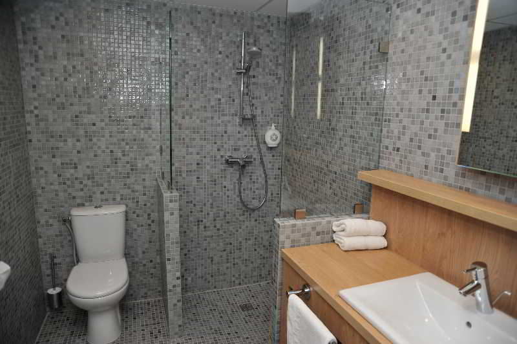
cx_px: 258
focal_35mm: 24
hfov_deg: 73.8
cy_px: 172
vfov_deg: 53.1
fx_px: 344
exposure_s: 1/40
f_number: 3.5
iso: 250
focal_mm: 24
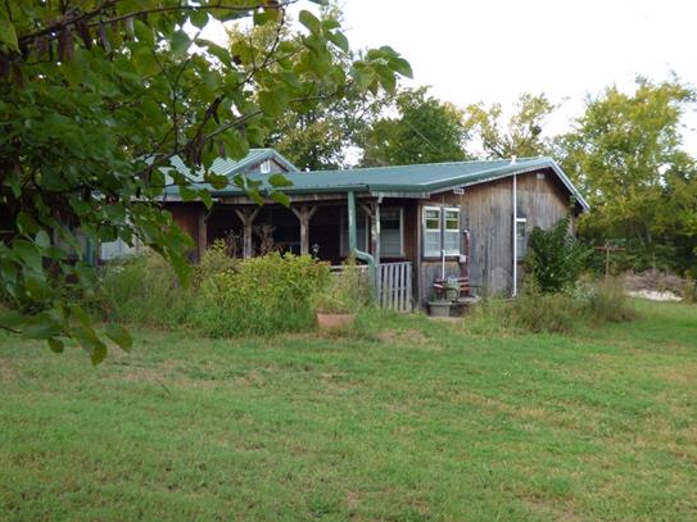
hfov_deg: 41.2
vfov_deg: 31.5
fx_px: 926
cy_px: 267
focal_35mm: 46
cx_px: 348
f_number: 3.6
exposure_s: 1/100
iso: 100
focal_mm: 7.07
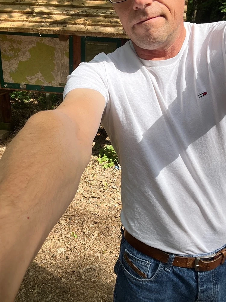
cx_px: 113
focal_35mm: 30
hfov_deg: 46.8
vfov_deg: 60.0
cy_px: 151
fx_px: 261
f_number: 2.2
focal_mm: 2.71
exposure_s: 1/510
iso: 32
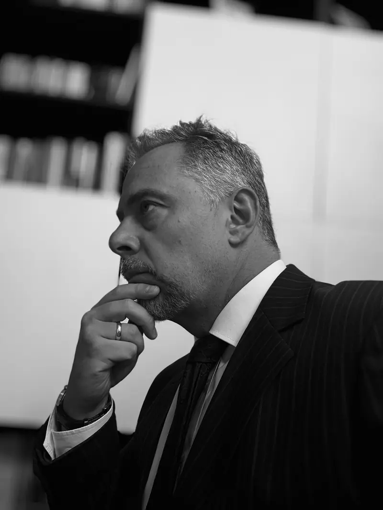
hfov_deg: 46.8
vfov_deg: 60.0
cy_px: 255
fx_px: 443
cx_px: 192
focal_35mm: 30
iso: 32
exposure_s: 1/121
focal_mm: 2.69
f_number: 1.9
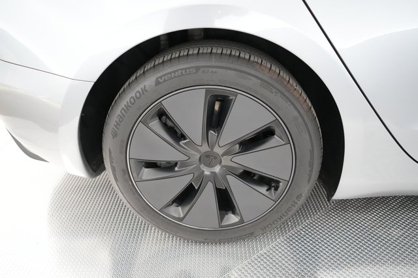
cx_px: 209
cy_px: 139
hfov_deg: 65.5
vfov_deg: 46.4
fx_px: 325
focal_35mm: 28
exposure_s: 1/250
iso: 10000
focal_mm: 28
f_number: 2.8
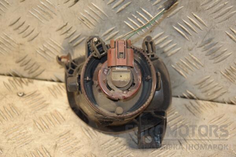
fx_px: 649
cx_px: 118
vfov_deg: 13.8
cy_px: 78
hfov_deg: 20.6
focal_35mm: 99
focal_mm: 66
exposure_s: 1/125
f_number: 5.3
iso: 800
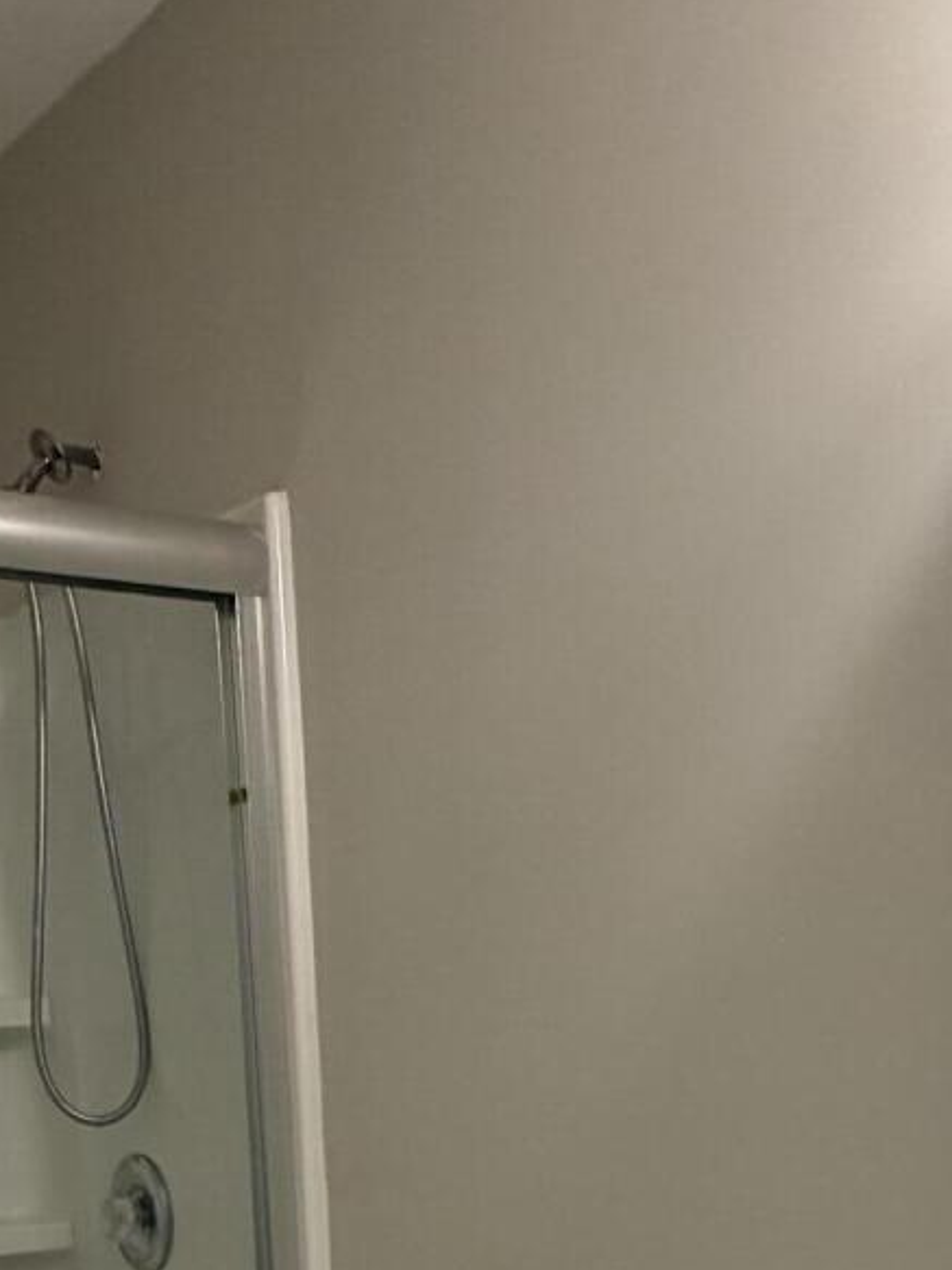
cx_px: 362
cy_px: 1608
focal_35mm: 48
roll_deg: +3.4
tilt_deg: -18.3
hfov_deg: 30.1
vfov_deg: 31.5
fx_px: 1761
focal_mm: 2.22
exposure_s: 1/121
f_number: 2.2
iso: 320
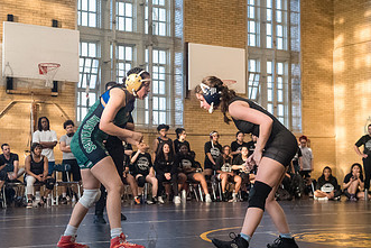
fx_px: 660
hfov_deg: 31.3
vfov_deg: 21.3
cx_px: 143
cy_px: 135
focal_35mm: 64
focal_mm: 35
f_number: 4
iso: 5000
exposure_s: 1/400
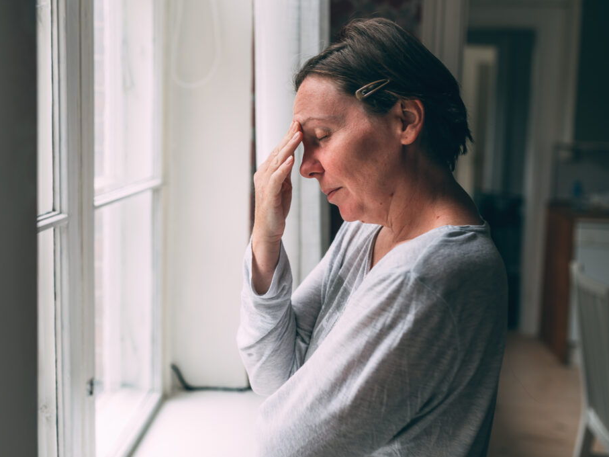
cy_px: 229
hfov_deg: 49.0
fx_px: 668
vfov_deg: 37.7
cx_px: 292
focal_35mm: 38
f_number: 2.5
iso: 125
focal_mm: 35
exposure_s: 1/125
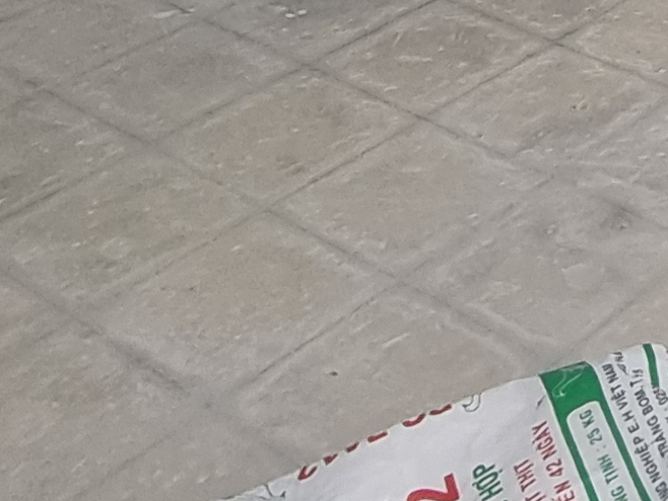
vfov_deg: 14.1
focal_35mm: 79
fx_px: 1525
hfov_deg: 21.9
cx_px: 899
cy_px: -634
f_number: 2.2
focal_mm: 2.2
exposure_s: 1/30
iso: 320
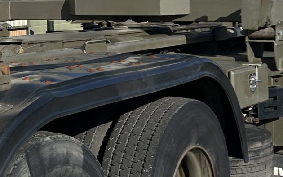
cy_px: -1
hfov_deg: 17.7
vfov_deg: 11.6
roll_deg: +1.6
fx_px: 864
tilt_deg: +2.5
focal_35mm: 112
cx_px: -60
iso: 50
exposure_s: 1/6579
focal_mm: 5.7
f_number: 1.5
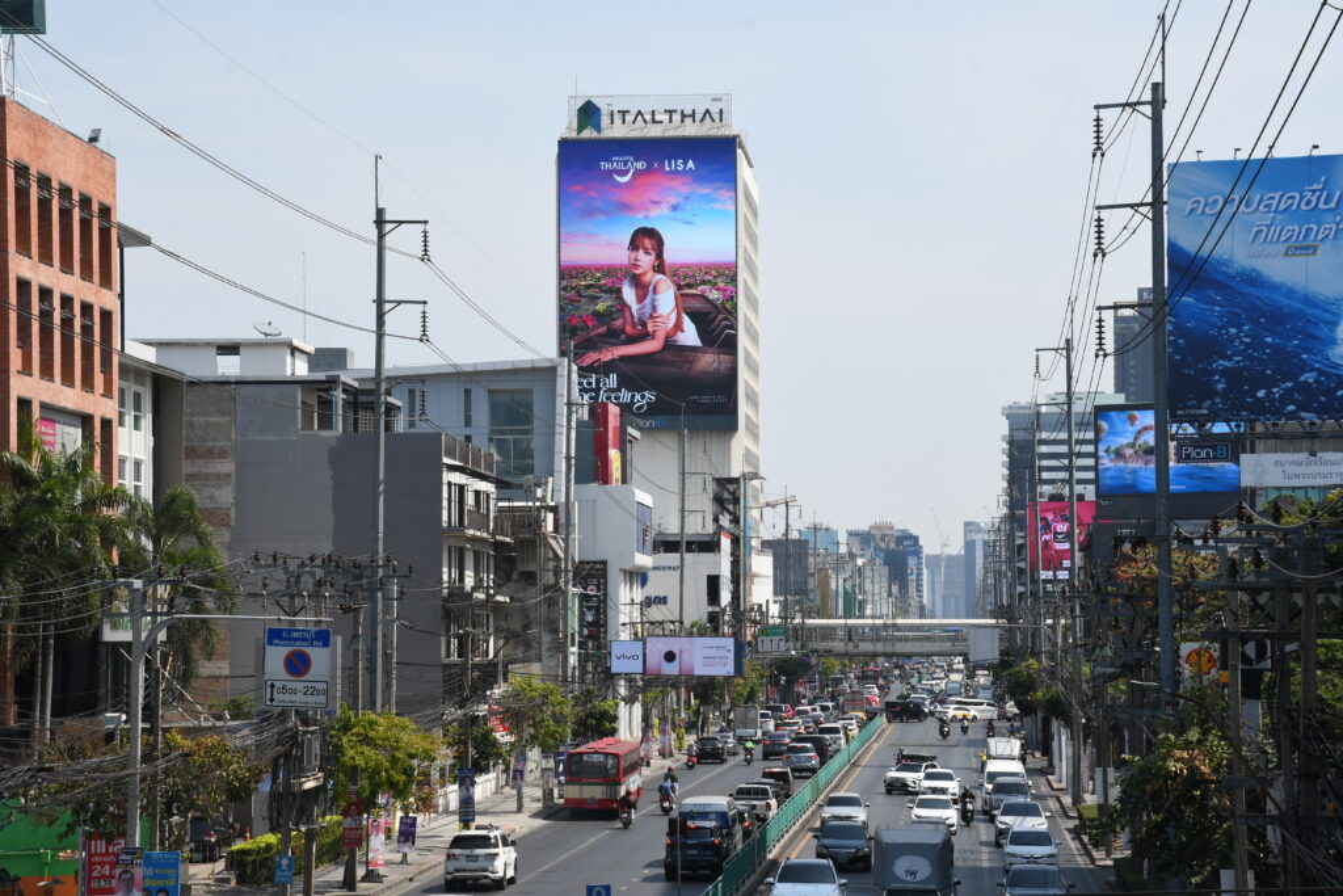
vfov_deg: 14.7
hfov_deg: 21.9
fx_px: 3470
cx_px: 672
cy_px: 448
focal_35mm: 93
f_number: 13
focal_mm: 62
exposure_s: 1/100
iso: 100
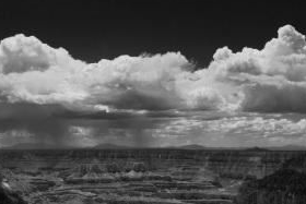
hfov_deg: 33.2
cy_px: 130
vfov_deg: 22.6
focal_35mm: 60
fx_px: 510
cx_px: 117
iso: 100
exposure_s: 1/250
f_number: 11
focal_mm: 42
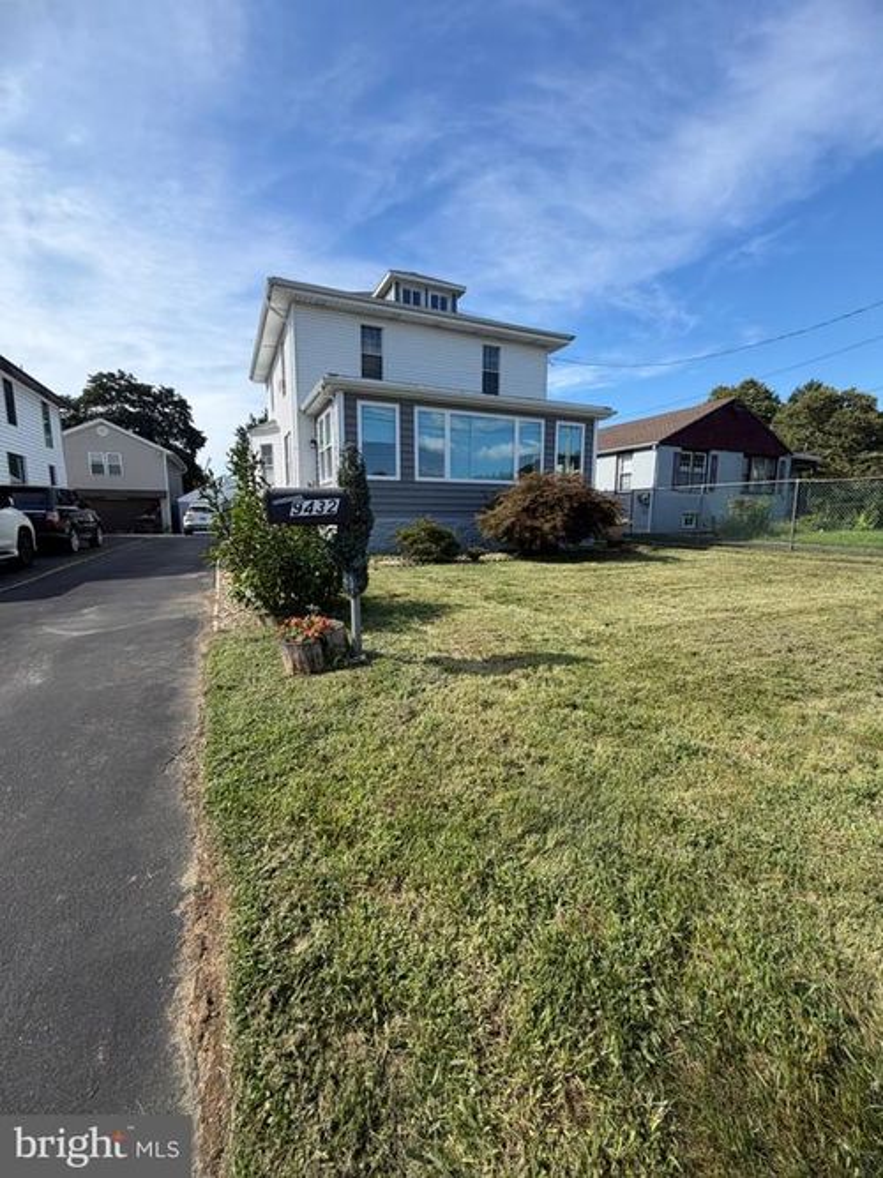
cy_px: 589
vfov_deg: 102.1
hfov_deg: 85.7
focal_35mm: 14
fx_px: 476
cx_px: 442
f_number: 2.2
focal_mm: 2.22
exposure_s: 1/770
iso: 32
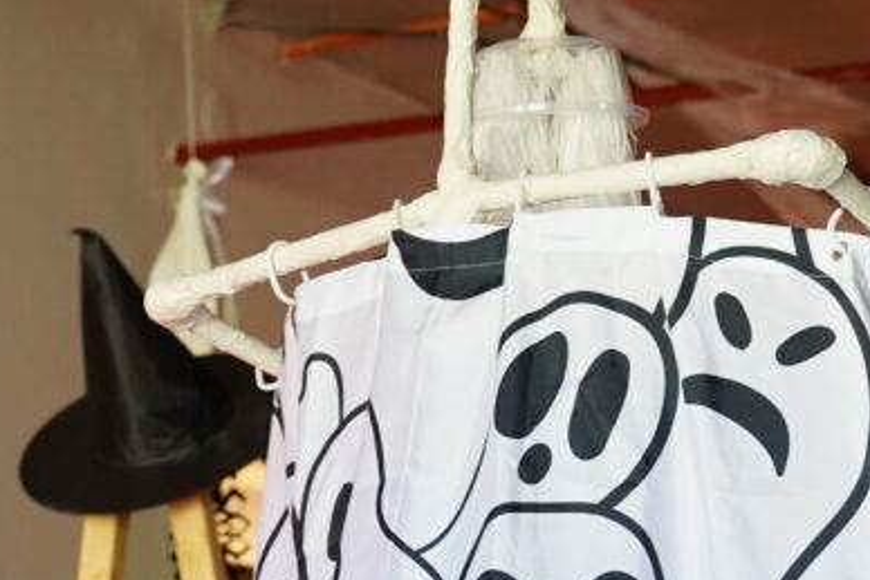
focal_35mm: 153
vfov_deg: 8.9
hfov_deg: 13.4
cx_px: 518
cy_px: 655
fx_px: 3699
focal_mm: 39
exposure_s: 1/250
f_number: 2.8
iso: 2500
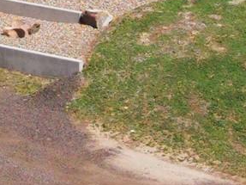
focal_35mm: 134
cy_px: -238
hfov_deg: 14.4
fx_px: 952
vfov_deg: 9.9
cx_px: -15
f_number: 1.8
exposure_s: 1/8000
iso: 150
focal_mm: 8.7
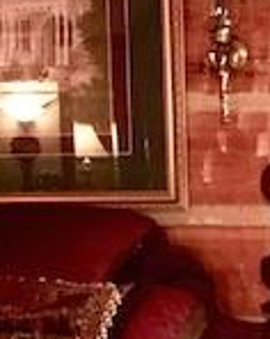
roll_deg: +0.9
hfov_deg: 8.9
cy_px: 303
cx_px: 245
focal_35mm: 172
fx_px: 1722
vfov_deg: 11.2
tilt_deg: -3.6
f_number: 2.2
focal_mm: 4.15
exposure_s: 1/8
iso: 100
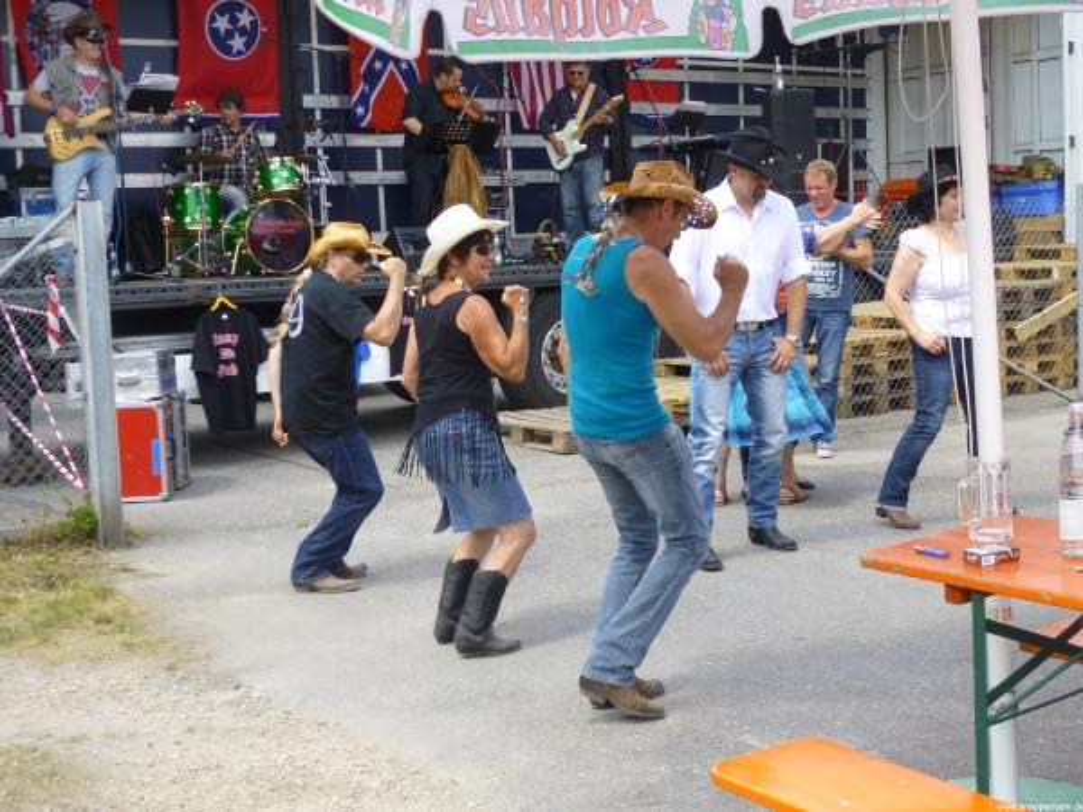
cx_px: 542
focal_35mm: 48
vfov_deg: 30.3
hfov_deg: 39.7
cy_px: 406
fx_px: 1502
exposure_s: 1/125
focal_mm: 8.6
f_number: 4
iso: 100
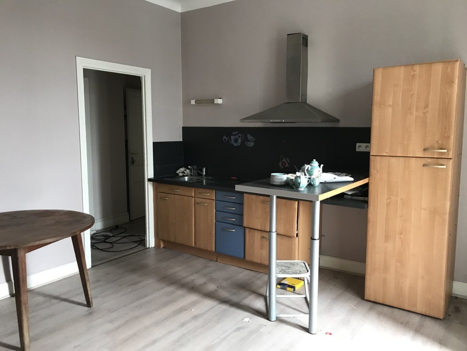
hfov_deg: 63.4
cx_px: 234
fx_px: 378
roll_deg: +0.0
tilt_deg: -7.4
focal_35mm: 28
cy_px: 176
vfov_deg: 49.7
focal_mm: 3.99
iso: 40
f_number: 1.8
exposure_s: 1/25
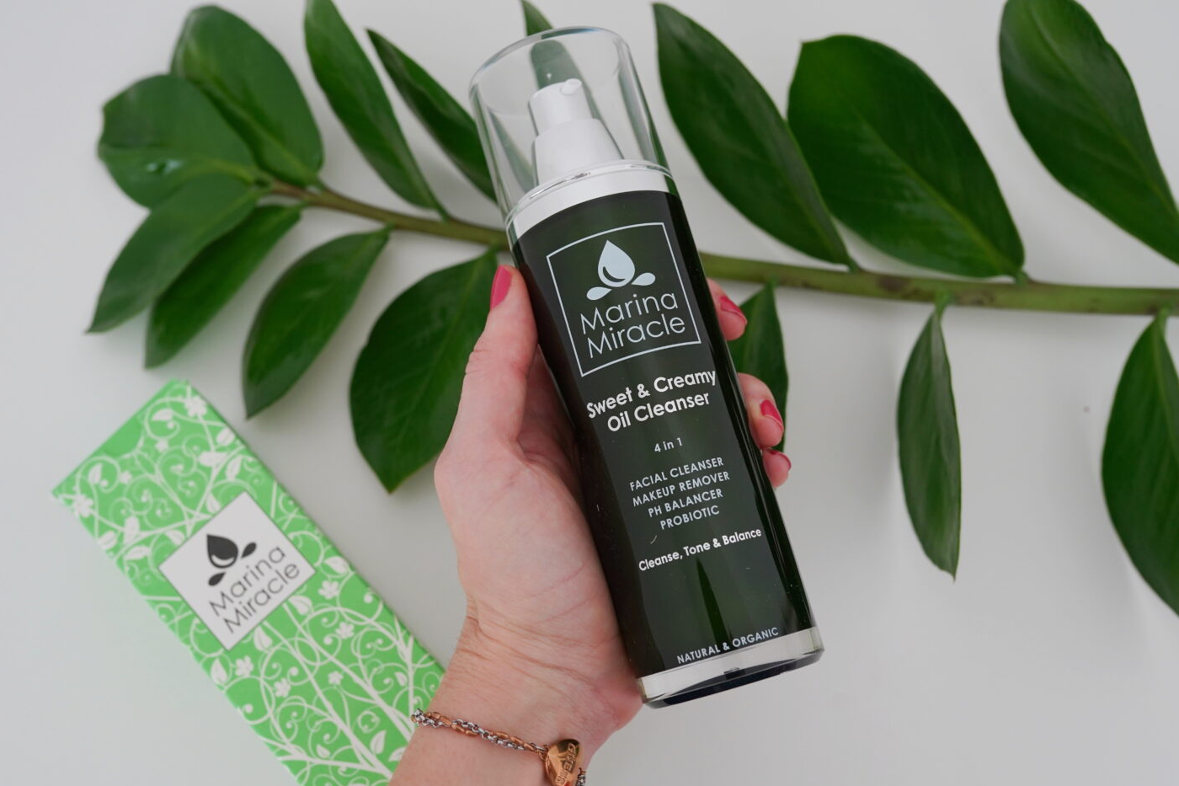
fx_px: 1179
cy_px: 391
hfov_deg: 53.1
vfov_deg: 36.9
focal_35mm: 36
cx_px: 578
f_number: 5.6
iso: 1000
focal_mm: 35
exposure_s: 1/80
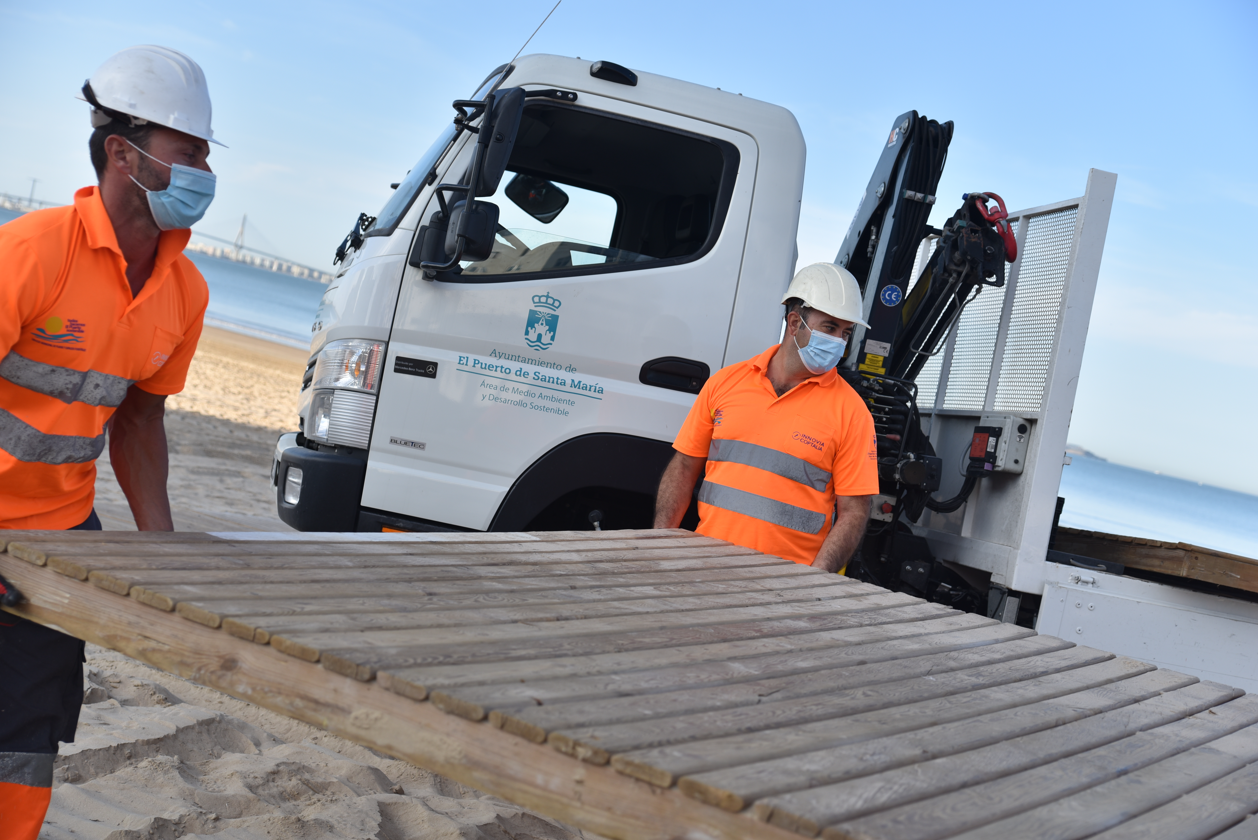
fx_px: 1678
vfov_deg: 28.1
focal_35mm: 48
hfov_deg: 41.1
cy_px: 420
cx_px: 629
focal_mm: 48
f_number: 5
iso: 100
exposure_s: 1/400
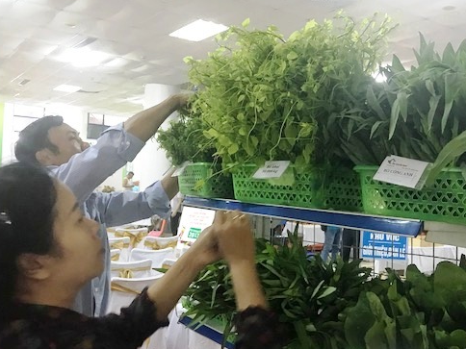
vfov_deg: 38.7
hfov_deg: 50.0
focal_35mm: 37
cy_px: 184
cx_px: 265
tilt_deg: -0.4
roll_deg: -2.7
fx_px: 498
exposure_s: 1/17
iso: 100
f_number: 1.8
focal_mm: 3.99
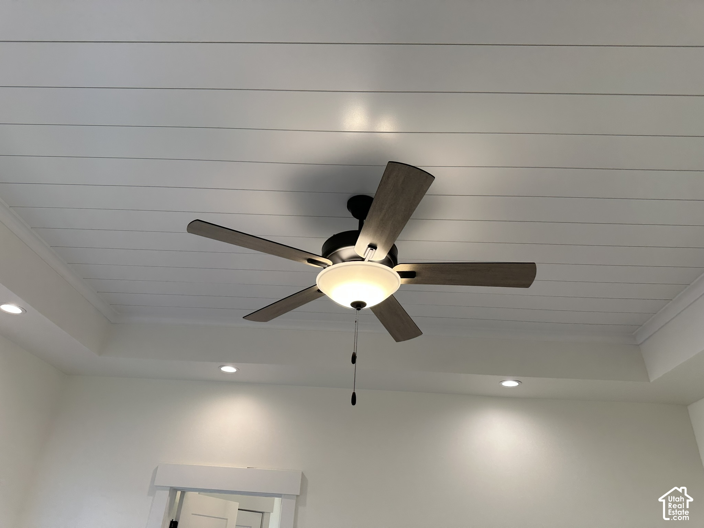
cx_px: 352
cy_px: 264
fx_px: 488
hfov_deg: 71.6
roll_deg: -4.3
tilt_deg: +30.1
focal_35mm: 24
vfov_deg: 56.8
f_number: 1.78
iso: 80
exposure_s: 1/186
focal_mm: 6.86
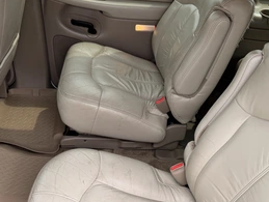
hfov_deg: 50.1
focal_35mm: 37
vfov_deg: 37.9
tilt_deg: -43.7
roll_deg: -8.5
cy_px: 149
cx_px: 133
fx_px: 288
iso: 100
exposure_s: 1/547
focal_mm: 6.76
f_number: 1.78
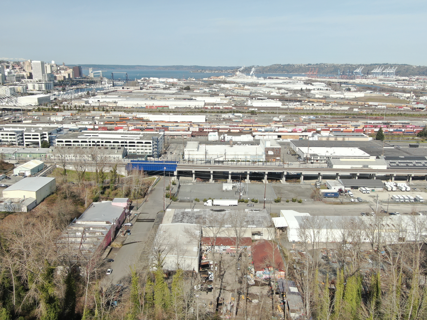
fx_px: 407
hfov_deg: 55.4
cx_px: 214
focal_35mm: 33
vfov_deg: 42.9
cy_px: 160
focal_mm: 5.69
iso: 100
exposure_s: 1/320
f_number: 3.2
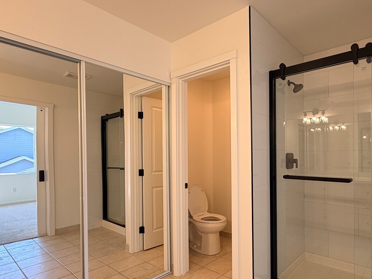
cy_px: 157
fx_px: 226
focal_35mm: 21
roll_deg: +0.7
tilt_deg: -0.1
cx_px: 249
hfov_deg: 76.4
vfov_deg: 63.2
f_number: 2.2
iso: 125
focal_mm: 2.22
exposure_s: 1/120
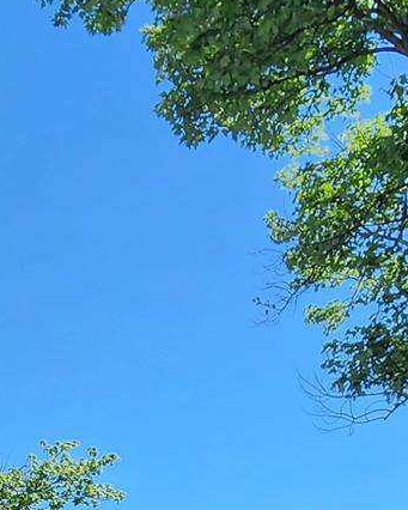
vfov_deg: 26.1
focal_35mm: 61
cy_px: 675
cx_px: -99
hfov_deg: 22.7
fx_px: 920
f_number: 2.2
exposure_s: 1/986
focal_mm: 2.2
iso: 50
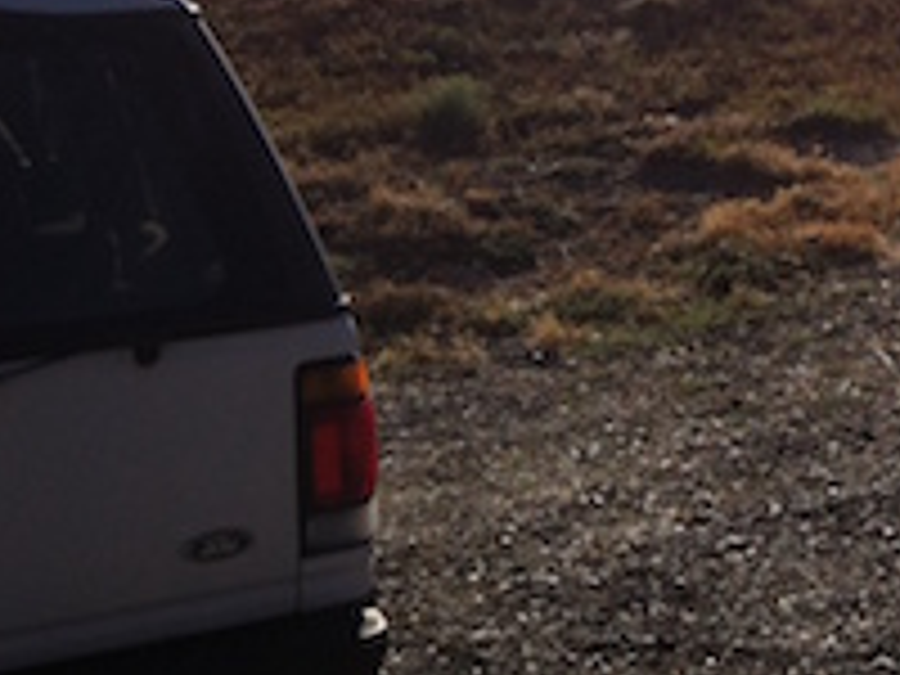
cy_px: -286
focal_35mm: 103
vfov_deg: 13.6
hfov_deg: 17.6
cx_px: 1251
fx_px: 2678
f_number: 2.8
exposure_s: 1/1667
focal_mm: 3.85
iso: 80
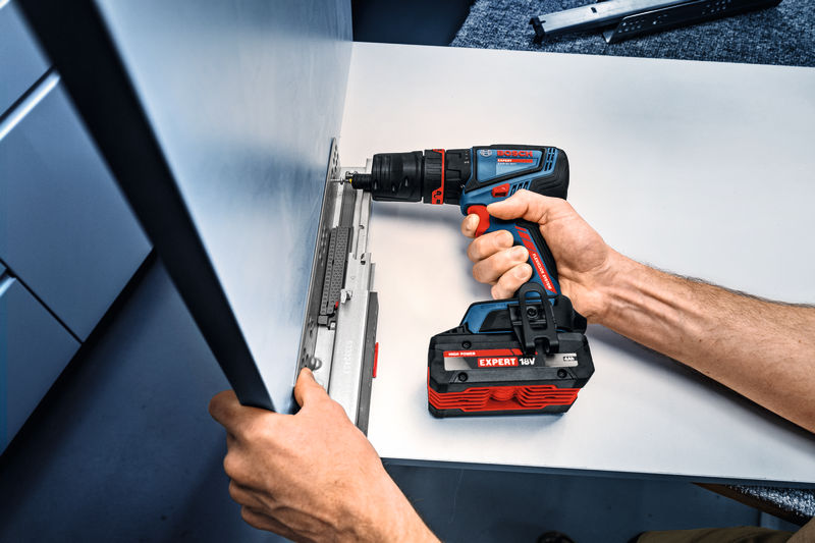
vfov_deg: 47.9
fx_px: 611
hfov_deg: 67.4
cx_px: 408
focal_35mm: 27
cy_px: 272
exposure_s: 1/80
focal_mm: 27
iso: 400
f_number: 5.6
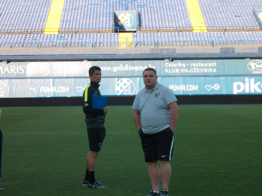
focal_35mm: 96
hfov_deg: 20.4
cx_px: 131
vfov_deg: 15.4
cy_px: 98
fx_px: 727
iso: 80
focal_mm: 13.6
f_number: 5.3
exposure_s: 1/100
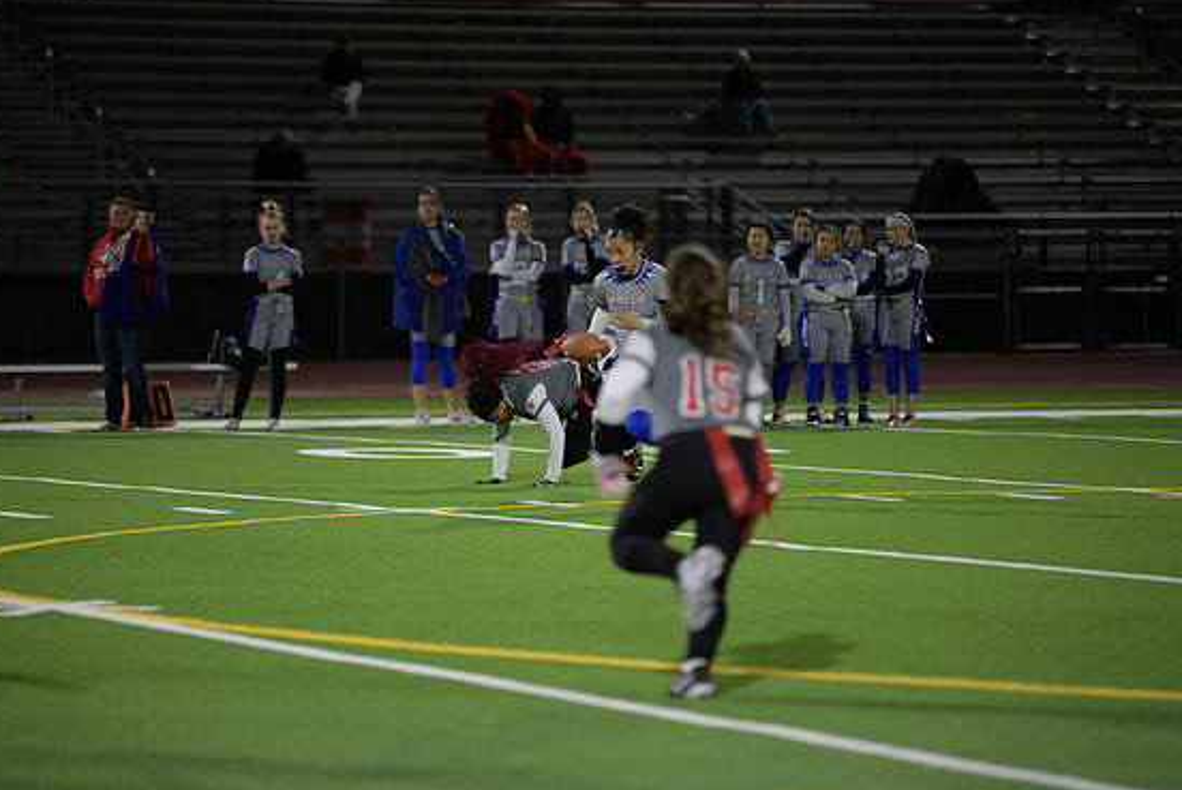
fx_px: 6900
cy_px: 401
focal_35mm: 210
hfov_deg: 9.8
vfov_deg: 6.6
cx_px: 572
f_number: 2.8
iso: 720
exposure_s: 1/200
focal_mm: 200
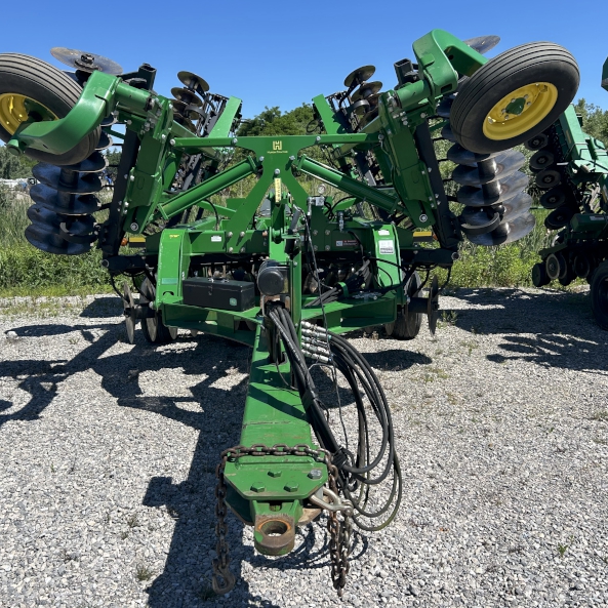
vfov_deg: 52.5
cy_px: 301
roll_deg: +1.1
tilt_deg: -11.7
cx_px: 271
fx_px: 616
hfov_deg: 52.4
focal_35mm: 31
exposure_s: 1/3460
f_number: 1.5
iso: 50
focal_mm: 5.7
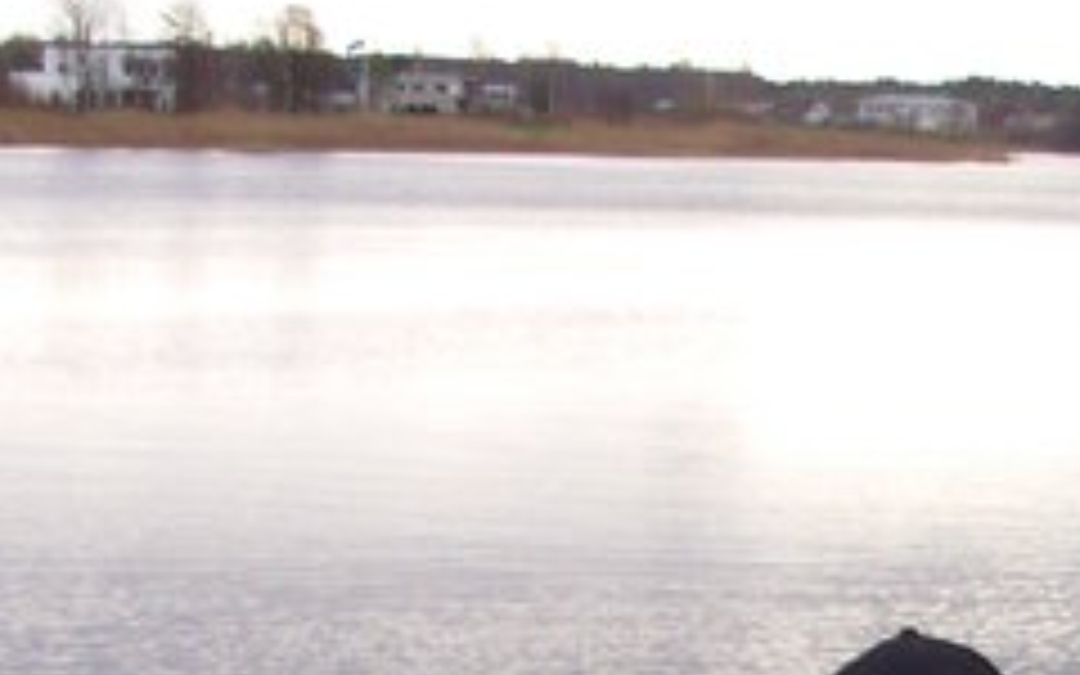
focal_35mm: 134
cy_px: 1264
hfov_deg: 15.4
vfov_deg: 9.3
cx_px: 1022
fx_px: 3944
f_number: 2.9
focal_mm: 6.3
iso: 50
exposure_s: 1/128
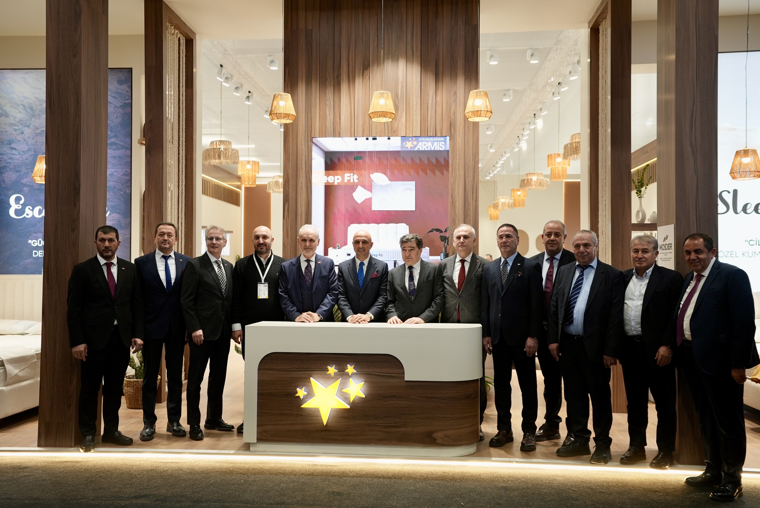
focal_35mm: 31
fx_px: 655
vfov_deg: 42.4
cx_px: 380
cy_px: 254
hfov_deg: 60.3
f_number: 3.2
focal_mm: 31
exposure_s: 1/125
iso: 640
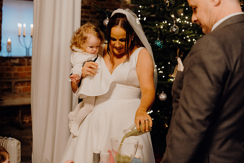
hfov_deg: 32.4
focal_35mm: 62
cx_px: 122
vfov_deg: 21.9
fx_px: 420
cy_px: 82
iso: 4000
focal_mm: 62
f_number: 3.5
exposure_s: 1/160
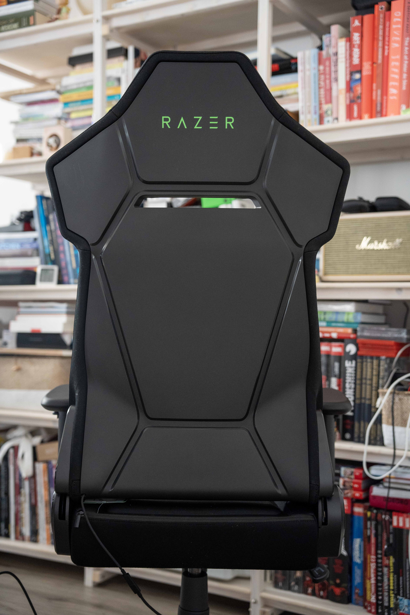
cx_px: 205
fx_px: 832
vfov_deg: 40.6
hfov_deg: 27.7
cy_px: 308
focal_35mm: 49
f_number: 2.8
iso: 2500
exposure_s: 1/100
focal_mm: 48.7
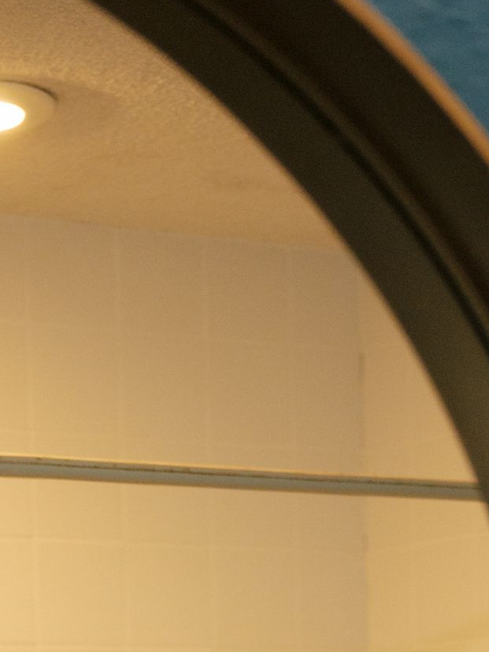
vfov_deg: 11.2
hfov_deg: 9.2
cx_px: 279
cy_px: 1281
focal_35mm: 161
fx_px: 3032
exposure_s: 1/80
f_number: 3.5
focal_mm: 50
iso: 1250
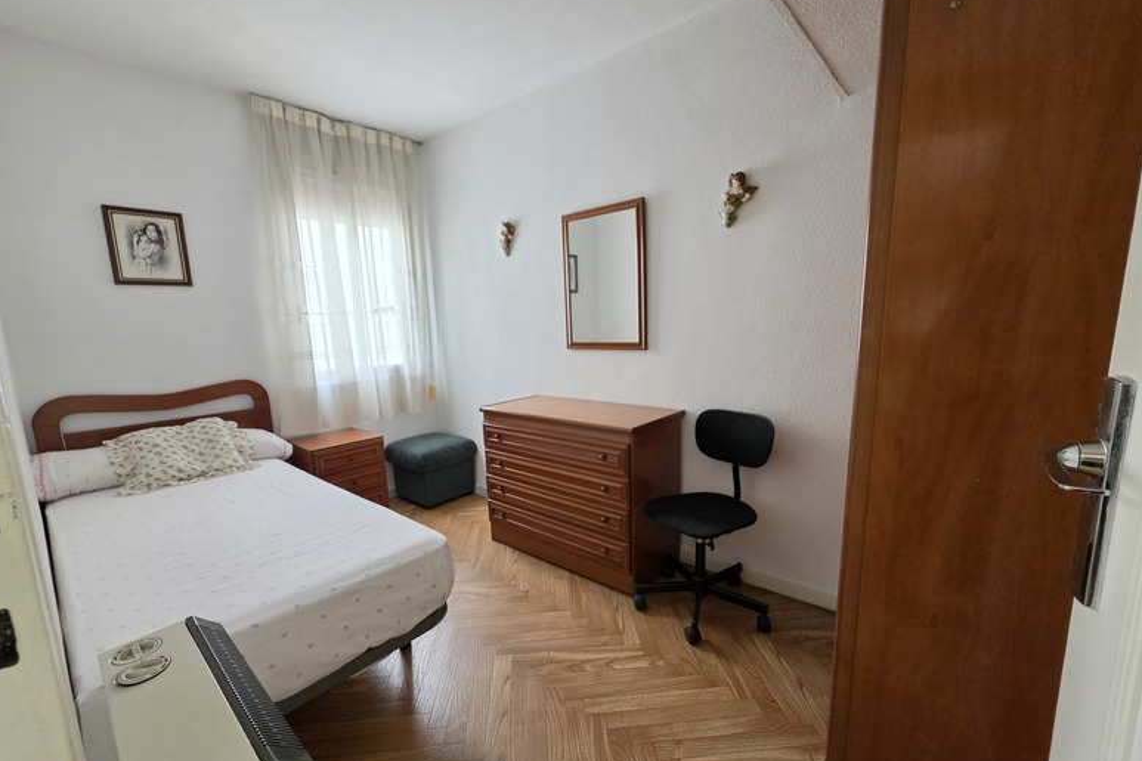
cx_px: 578
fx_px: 444
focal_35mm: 14
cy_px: 397
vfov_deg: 81.1
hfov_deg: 104.3
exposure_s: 1/50
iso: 320
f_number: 1.9
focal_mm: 2.2
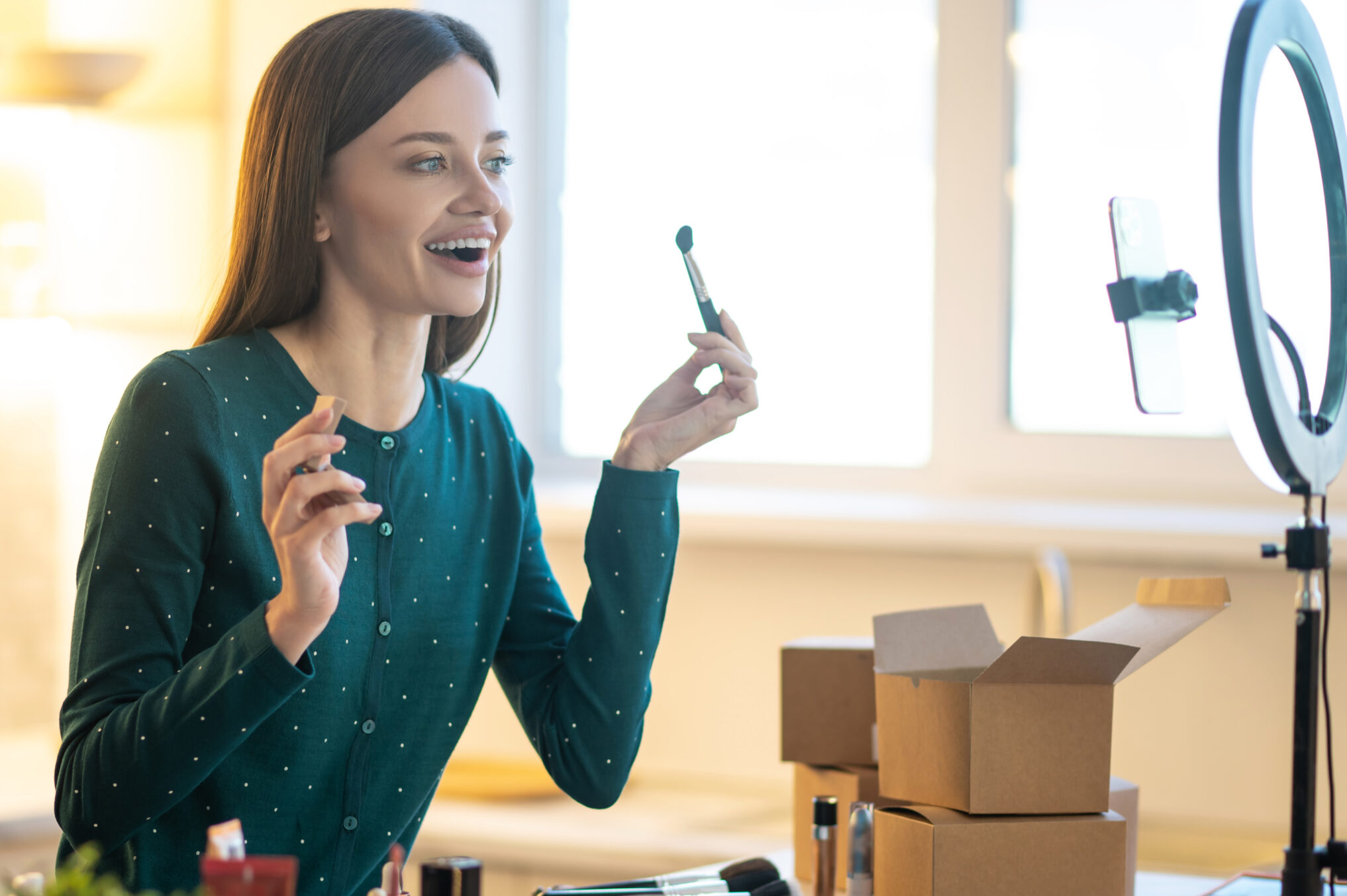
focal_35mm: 107
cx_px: 535
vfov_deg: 12.8
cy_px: 499
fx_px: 4001
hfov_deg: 19.1
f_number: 2.2
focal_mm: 85
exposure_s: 1/200
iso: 320
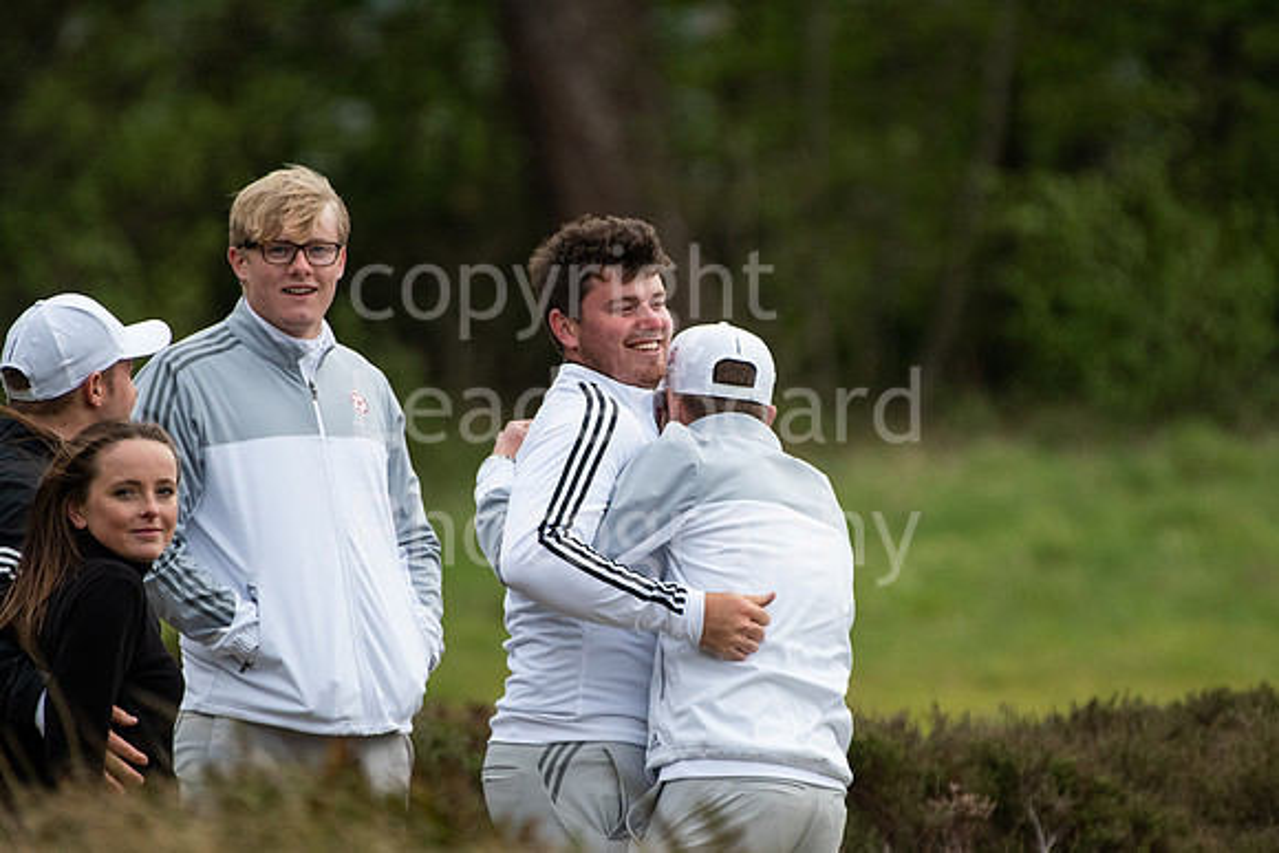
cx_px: 640
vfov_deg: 1.9
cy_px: 426
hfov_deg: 2.9
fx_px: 25585
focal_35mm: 720
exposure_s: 1/1000
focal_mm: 480
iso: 1600
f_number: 5.6
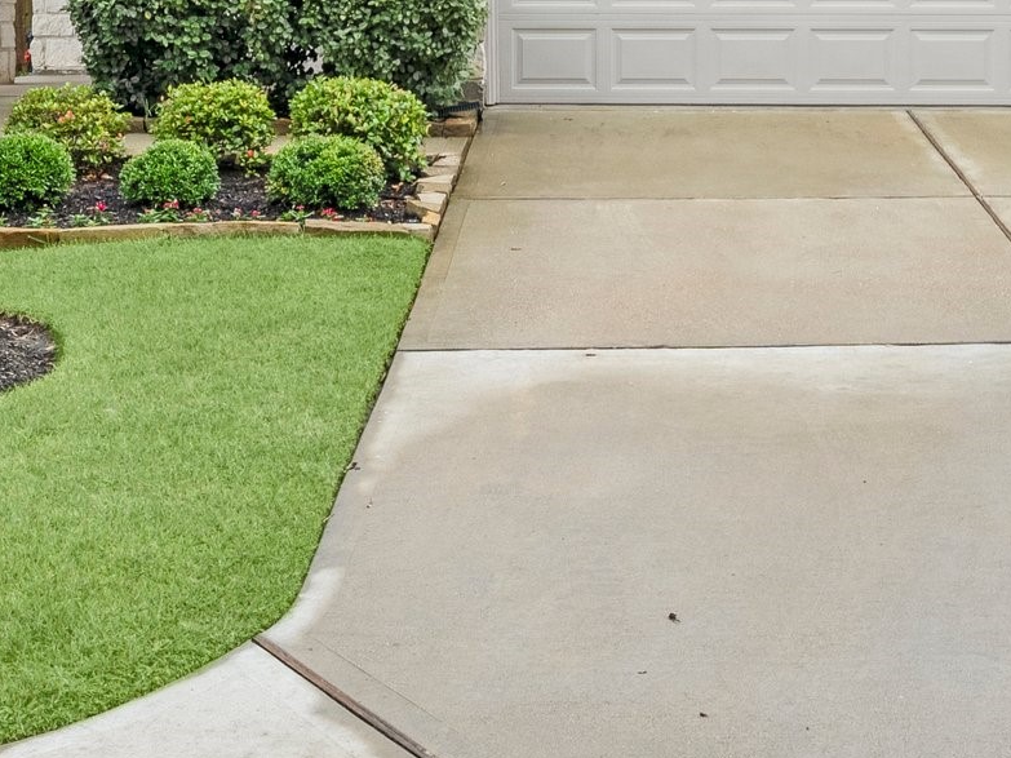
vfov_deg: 18.4
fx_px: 2278
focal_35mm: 78
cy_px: -8
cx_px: 571
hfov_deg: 25.0
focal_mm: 20.9
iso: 800
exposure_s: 1/60
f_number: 8
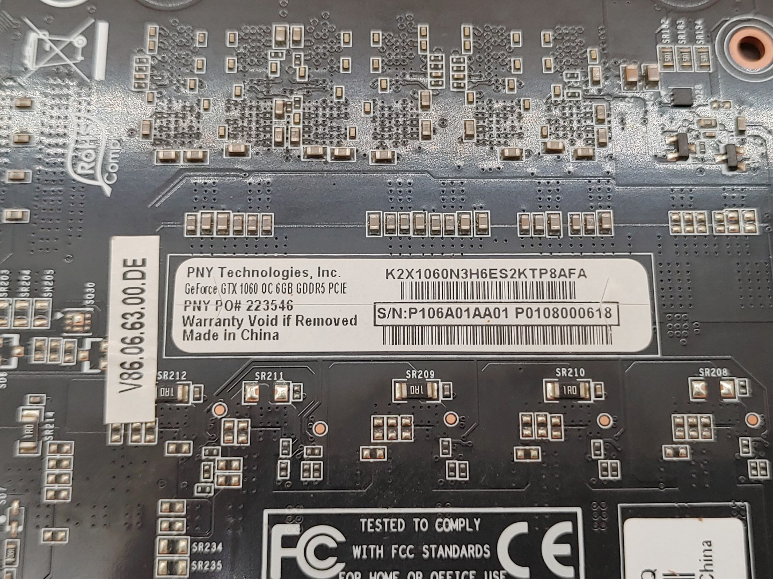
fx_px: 1027
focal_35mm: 46
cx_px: 386
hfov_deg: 41.2
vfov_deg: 31.5
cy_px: 290
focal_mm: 4.36
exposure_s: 1/67
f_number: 1.8
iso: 50
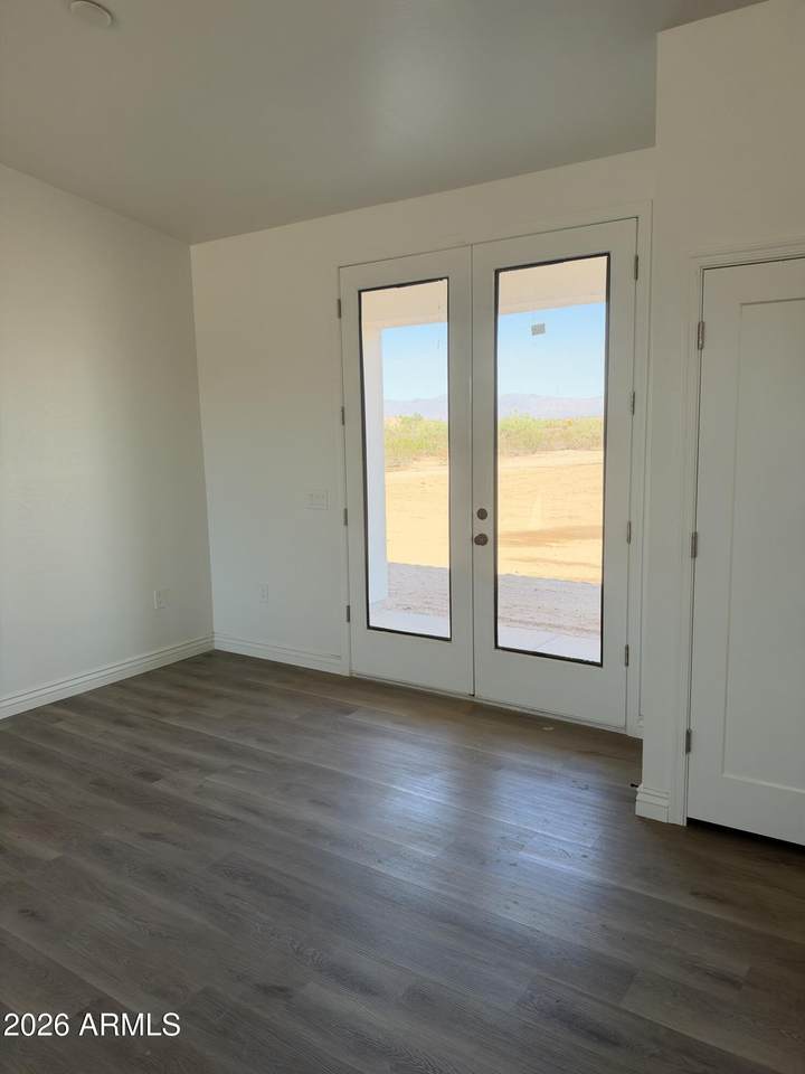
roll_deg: +0.6
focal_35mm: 24
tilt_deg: -9.0
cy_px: 537
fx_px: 744
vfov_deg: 71.6
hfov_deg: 56.8
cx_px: 402
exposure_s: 1/328
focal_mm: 6.93
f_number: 1.8
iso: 80
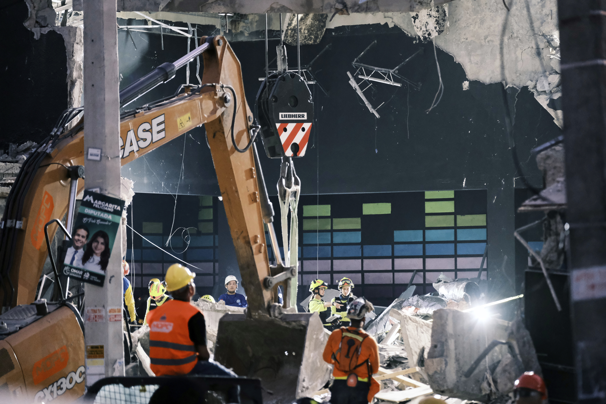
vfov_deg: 7.9
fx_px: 2912
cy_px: 202
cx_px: 303
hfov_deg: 11.9
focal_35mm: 173
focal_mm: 115
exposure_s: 1/60
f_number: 2.8
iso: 6400
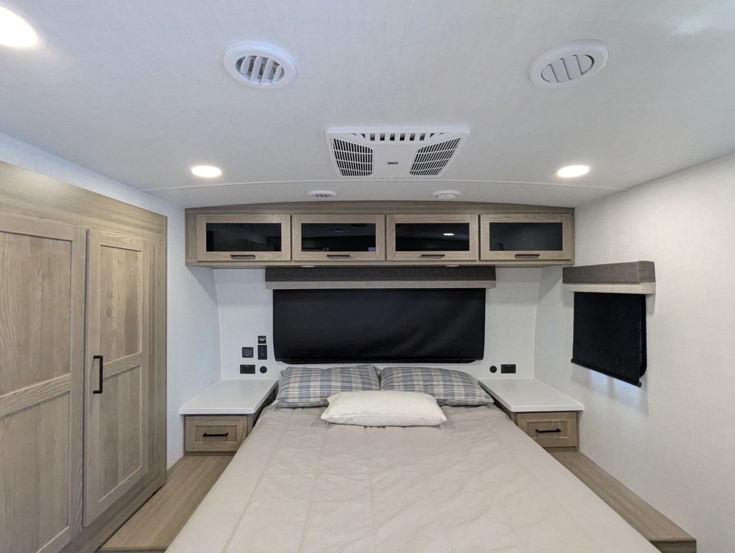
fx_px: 340
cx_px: 368
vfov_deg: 78.2
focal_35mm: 16
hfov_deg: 94.4
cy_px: 276
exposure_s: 1/100
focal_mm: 2.35
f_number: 2.2
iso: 375
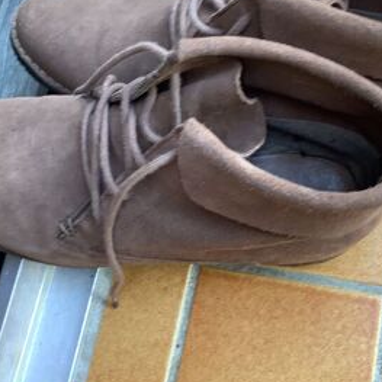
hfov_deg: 34.0
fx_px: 624
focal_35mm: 50
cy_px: 199
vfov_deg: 34.0
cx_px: 205
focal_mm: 3.3
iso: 64
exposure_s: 1/50
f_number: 2.4
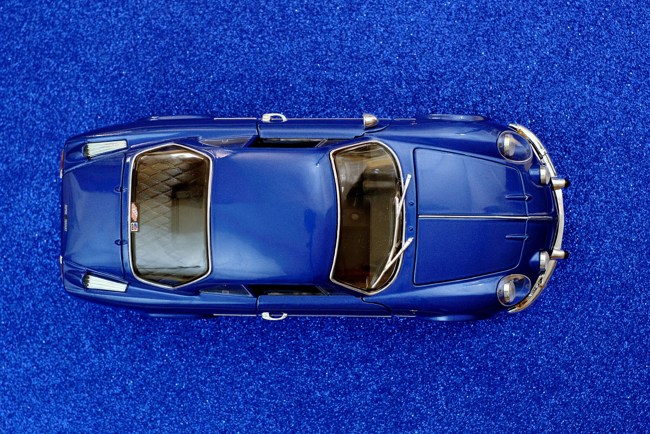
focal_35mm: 53
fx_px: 957
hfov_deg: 37.5
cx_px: 325
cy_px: 217
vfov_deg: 25.5
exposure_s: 1/45
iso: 640
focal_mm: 35
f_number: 4
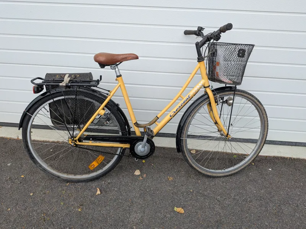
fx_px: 212
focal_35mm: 24
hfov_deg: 71.6
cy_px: 114
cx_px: 153
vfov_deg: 56.8
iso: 34
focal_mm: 4.53
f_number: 1.7
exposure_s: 1/544
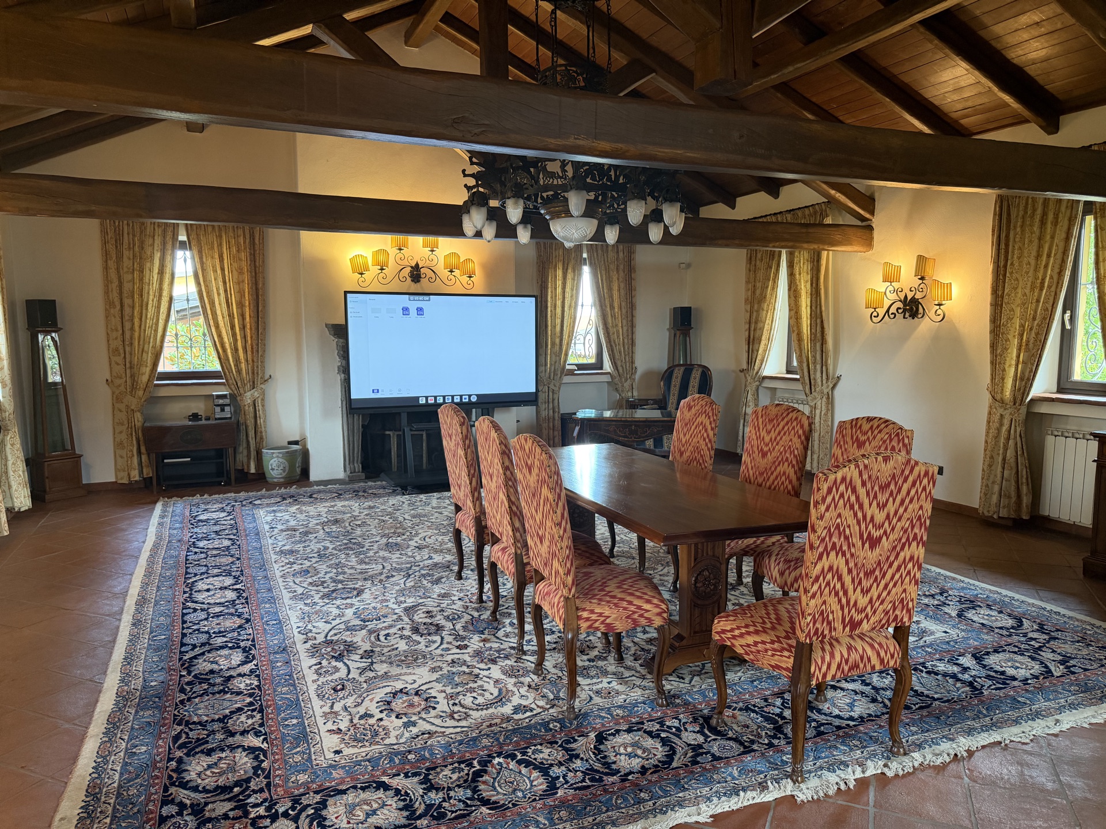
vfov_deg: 56.8
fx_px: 767
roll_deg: +0.2
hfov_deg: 71.6
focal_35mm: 24
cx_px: 553
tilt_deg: -7.4
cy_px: 414
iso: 320
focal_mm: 6.76
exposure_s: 1/50
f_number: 1.78
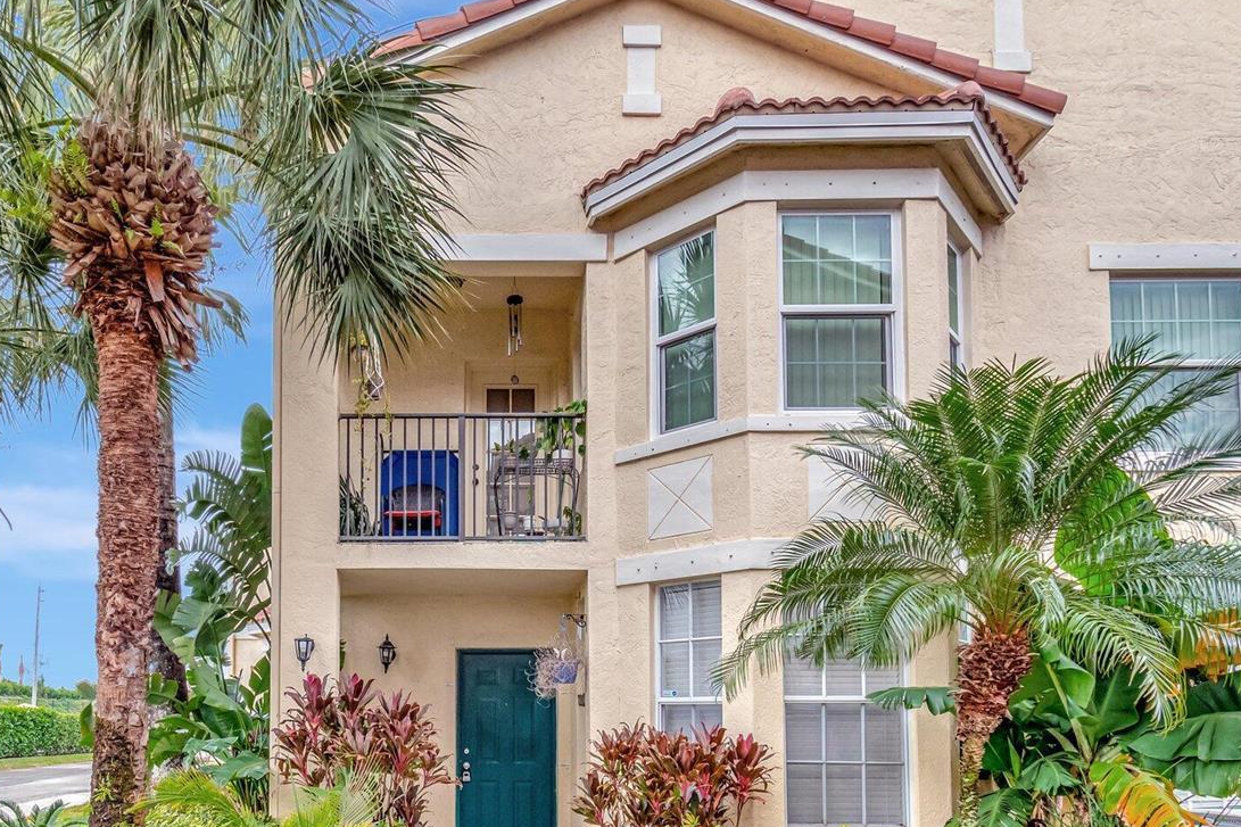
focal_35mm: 22
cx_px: 481
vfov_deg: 55.4
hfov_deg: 77.5
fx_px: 758
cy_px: 583
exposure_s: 1/800
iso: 1000
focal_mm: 10
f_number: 8
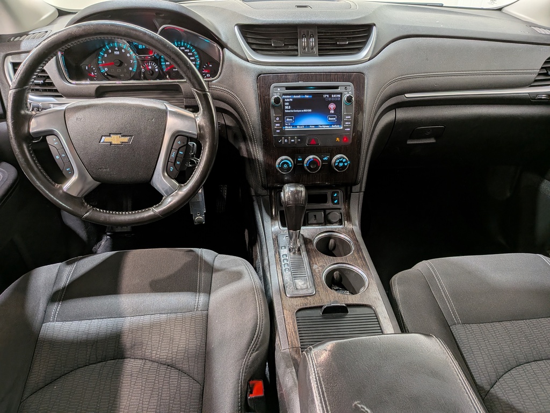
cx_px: 275
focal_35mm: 24
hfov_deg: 71.6
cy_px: 206
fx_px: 381
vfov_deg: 56.8
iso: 26
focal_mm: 4.53
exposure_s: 1/60
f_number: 1.7
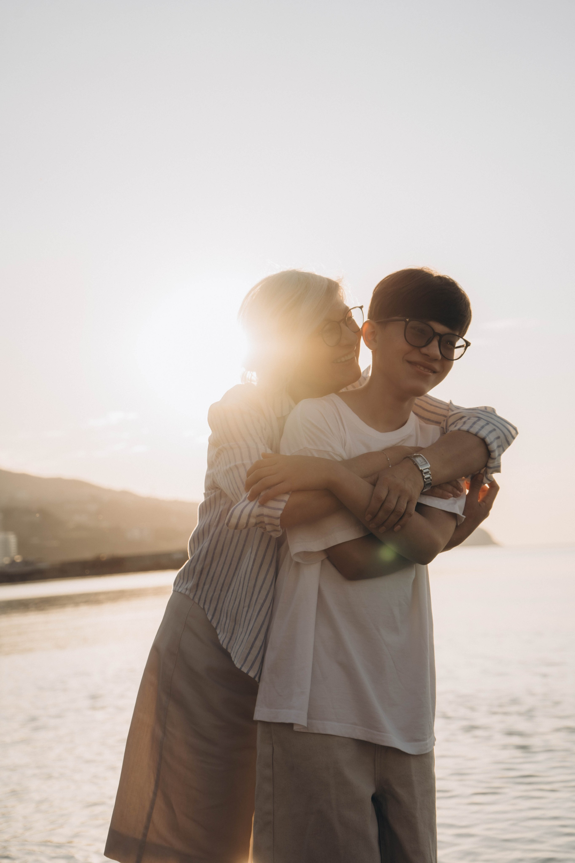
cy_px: 432
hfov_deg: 20.0
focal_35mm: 68
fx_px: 1629
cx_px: 288
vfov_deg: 29.7
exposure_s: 1/500
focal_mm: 68
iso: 100
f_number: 5.6
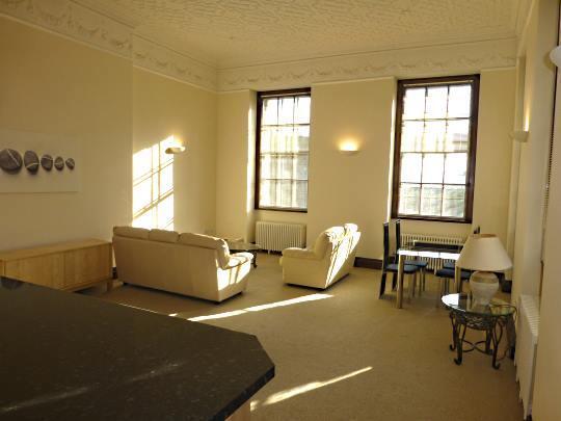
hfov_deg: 71.6
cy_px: 210
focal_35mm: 24
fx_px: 389
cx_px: 280
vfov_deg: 56.8
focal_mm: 4.3
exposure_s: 1/125
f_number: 4
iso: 100
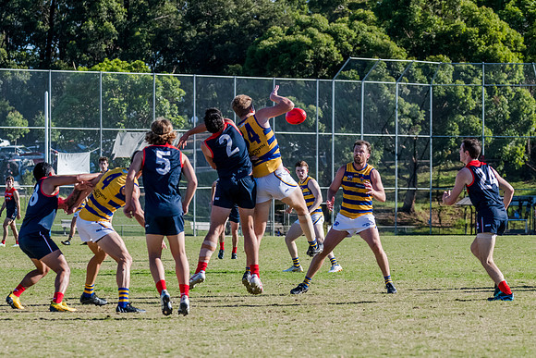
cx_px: 320
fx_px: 3294
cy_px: 164
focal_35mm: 221
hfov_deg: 9.3
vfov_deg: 6.2
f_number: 7.1
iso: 1000
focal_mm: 180
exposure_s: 1/2000
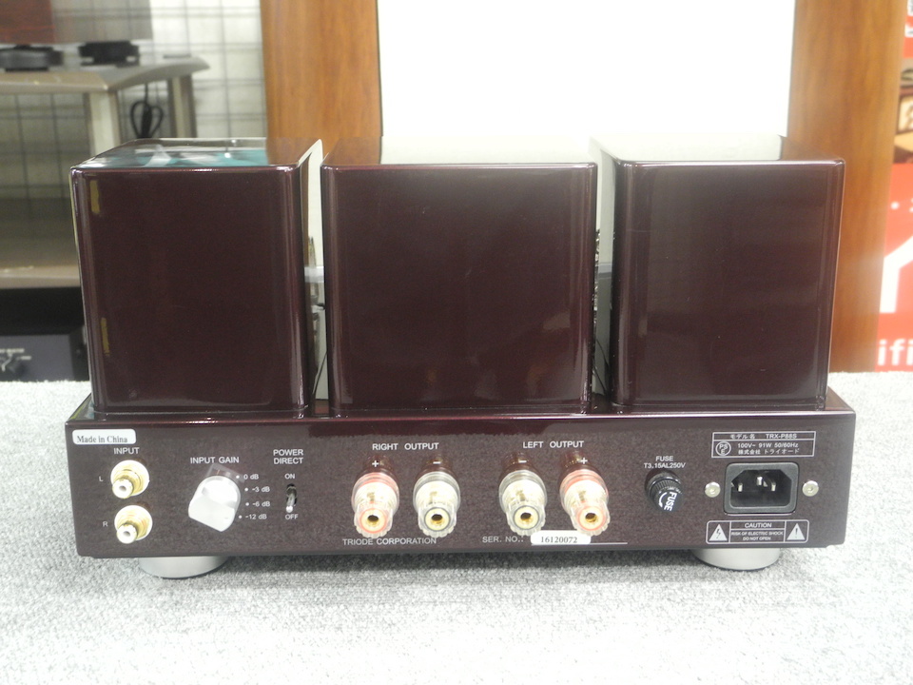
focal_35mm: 45
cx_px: 456
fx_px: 1187
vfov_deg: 32.2
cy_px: 342
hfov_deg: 42.1
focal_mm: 9.7
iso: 400
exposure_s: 1/7.7
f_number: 3.2
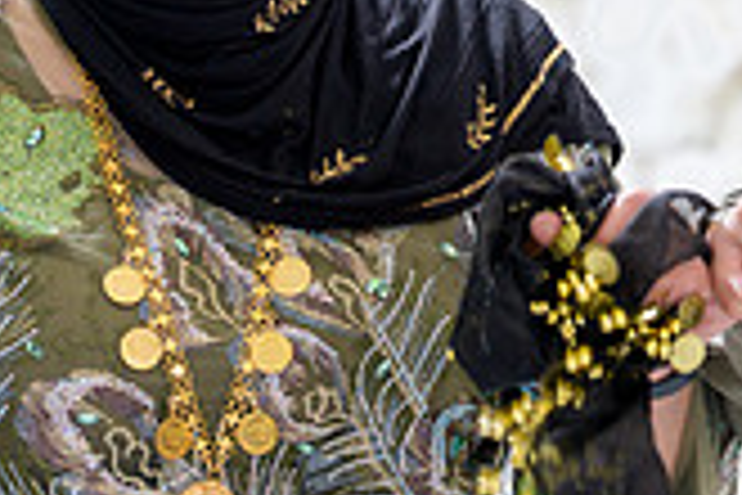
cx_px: 1259
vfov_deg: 4.4
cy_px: -218
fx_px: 6451
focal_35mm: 313
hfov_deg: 6.5
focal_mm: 89
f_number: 2
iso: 640
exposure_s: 1/200
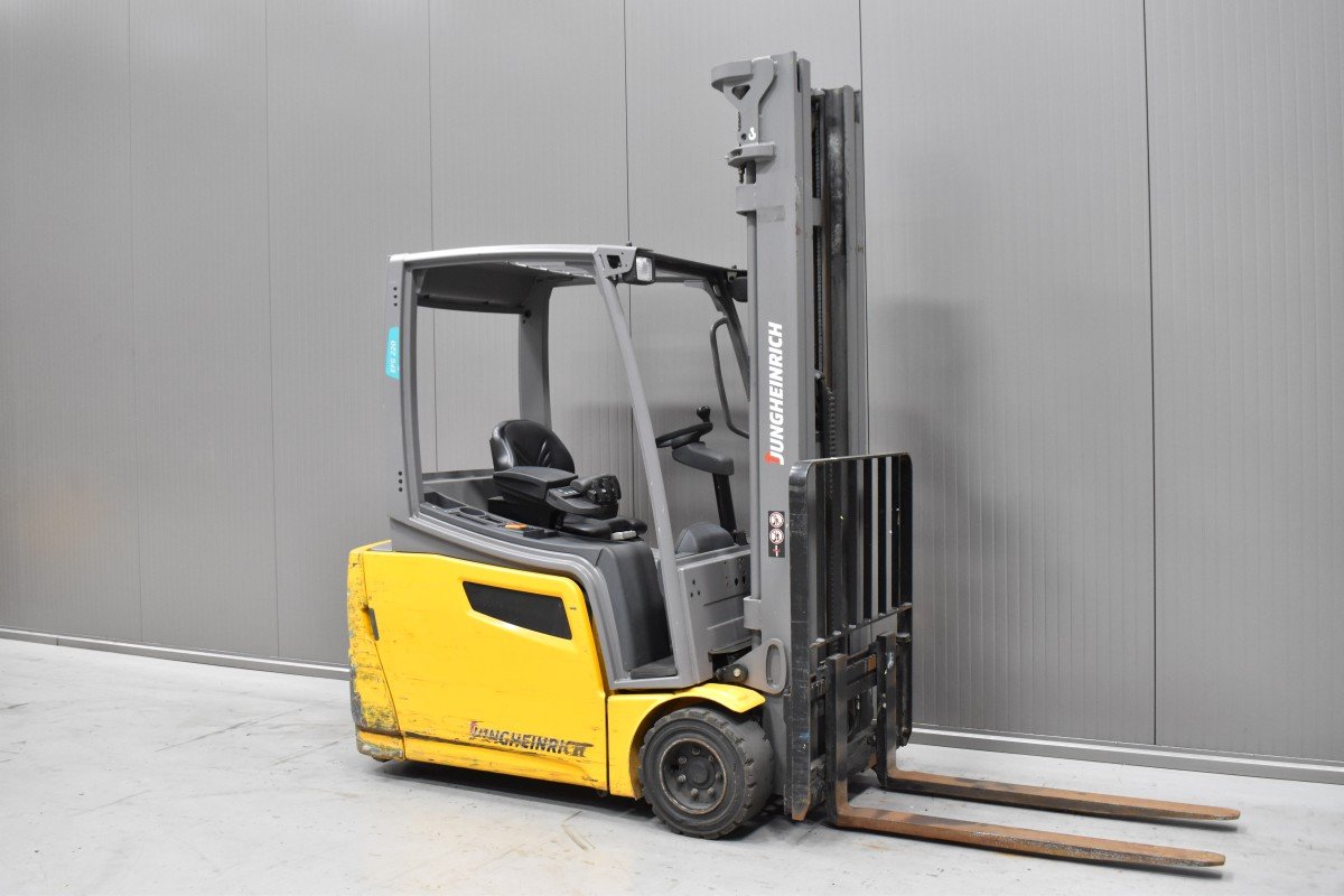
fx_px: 1232
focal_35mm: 33
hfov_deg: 57.2
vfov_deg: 40.0
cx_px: 672
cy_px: 448
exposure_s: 1/30
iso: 1600
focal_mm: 22
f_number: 5
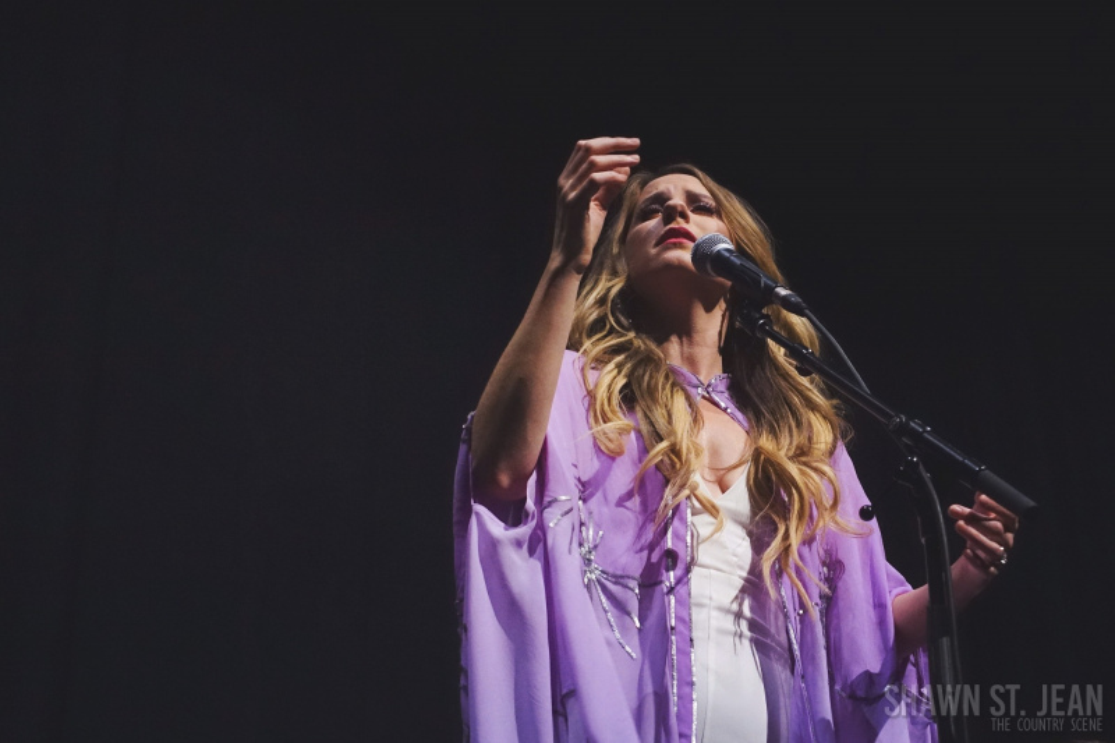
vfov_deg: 19.4
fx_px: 2167
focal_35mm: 70
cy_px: 372
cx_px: 558
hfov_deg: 28.8
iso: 1250
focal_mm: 25.7
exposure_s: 1/50
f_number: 2.8
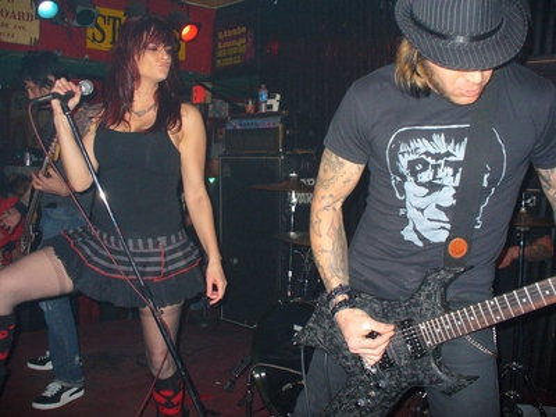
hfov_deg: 50.1
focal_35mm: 37
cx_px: 278
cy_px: 208
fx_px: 594
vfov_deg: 38.7
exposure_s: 1/60
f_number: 2.8
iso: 300
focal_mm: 6.1
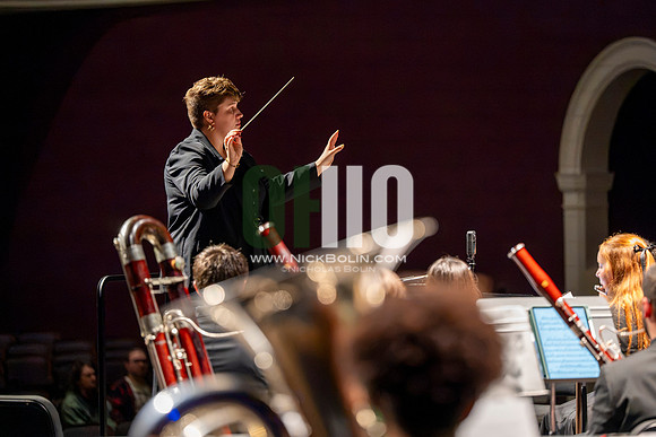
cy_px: 218
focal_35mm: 150
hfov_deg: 13.7
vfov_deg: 9.2
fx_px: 2734
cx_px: 328
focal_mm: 150
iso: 12800
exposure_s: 1/640
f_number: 2.8
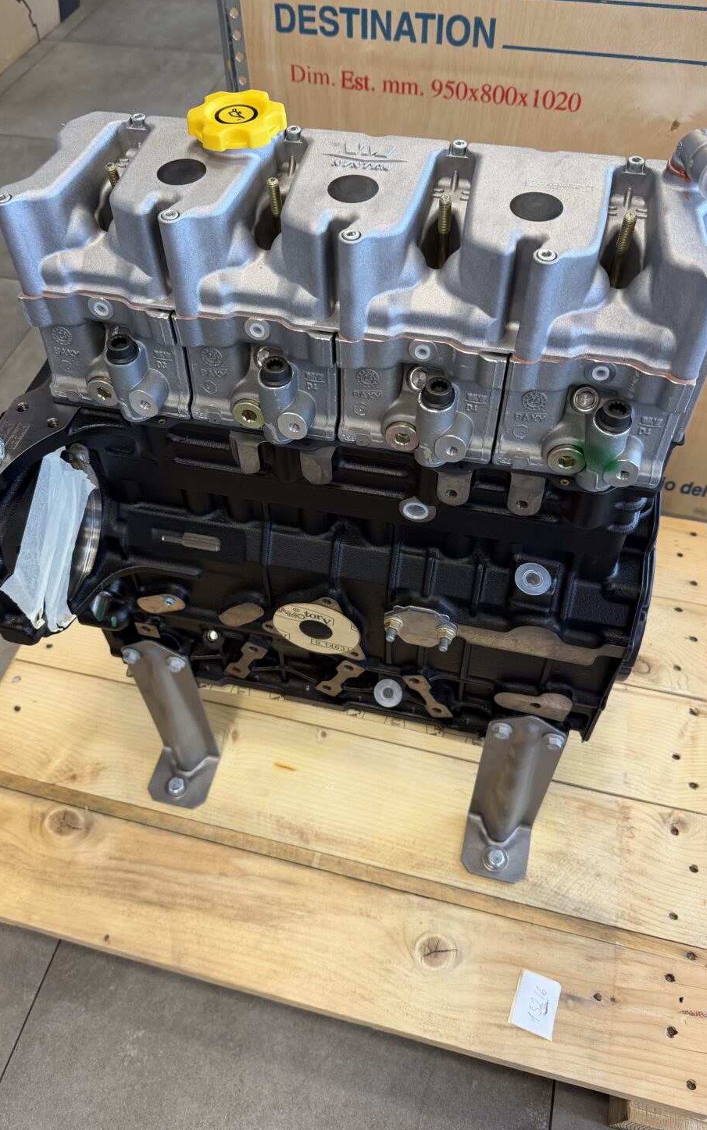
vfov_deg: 68.3
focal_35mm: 27
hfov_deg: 46.0
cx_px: 334
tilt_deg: -51.6
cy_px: 533
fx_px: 832
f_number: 1.78
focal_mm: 6.76
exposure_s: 1/113
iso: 200
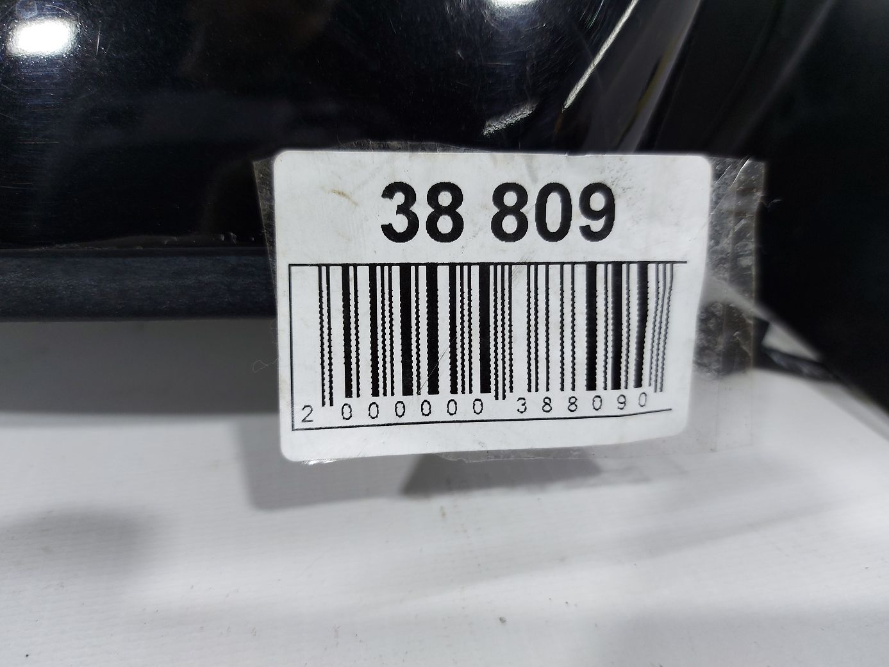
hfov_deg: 71.6
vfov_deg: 56.8
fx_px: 616
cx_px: 444
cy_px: 334
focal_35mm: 24
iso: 50
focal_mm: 5.23
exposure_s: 1/50
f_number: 1.8
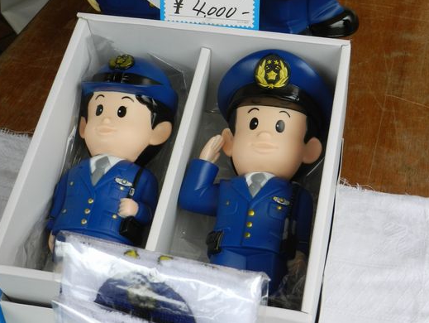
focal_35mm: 62
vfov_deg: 23.7
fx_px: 769
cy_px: 135
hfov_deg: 31.2
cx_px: 225
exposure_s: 1/125
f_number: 4.2
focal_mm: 8.1
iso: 160
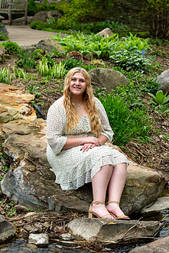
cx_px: 94
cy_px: 157
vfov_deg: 20.0
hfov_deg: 13.4
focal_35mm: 102
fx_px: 717
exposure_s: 1/320
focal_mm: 50
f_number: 4
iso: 250
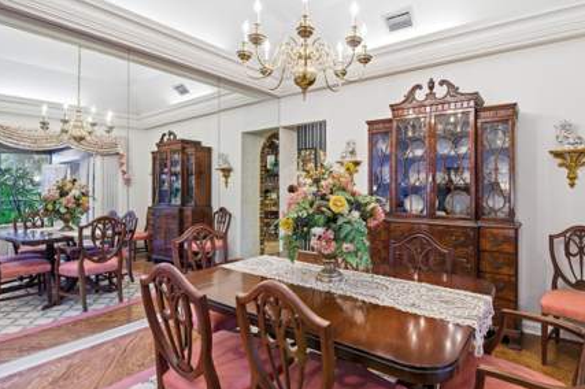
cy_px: 195
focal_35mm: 18
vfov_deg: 67.3
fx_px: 292
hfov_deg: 89.7
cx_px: 323
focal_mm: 16
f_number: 8
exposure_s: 1/100
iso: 800
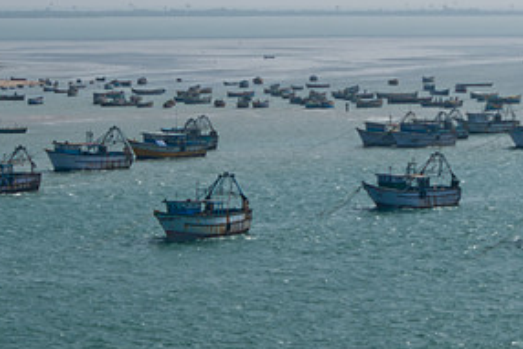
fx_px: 3096
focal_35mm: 213
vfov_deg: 6.5
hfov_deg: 9.6
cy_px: 170
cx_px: 444
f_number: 6.3
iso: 100
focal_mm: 70
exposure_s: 1/640
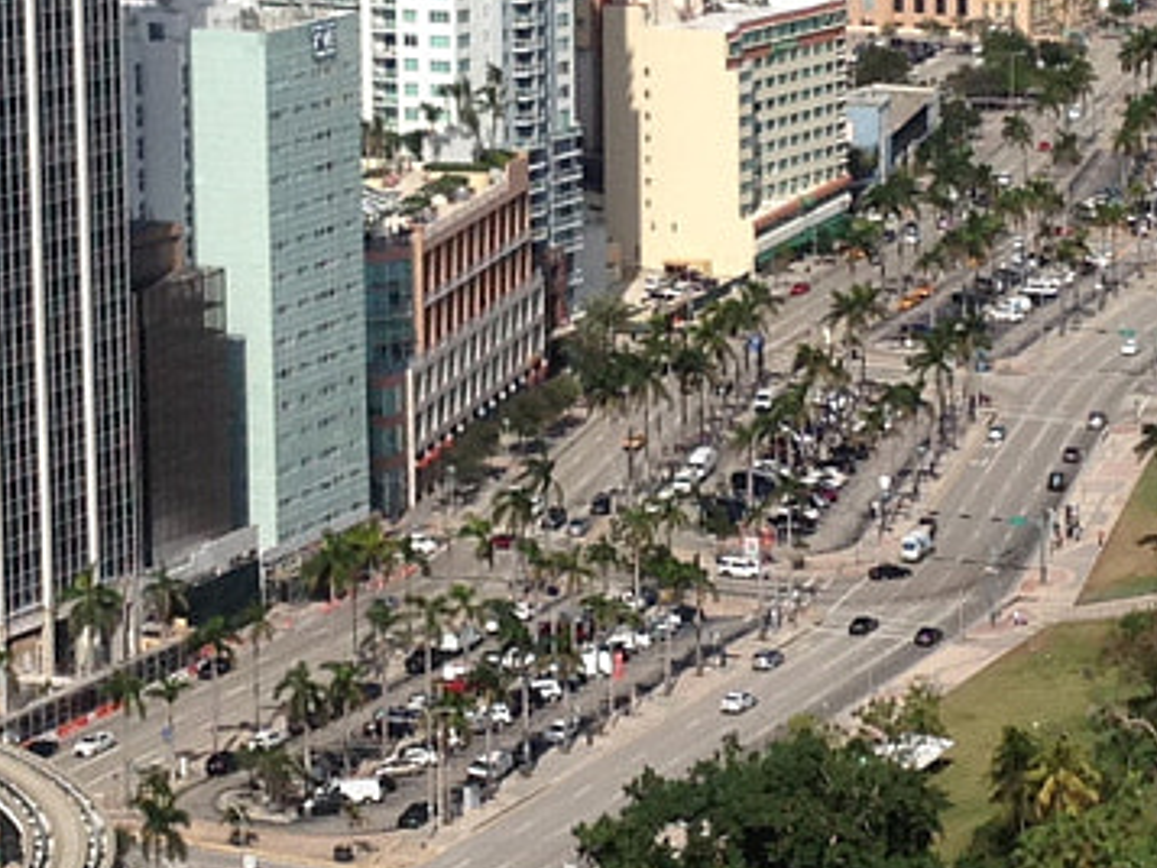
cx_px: 664
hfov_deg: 13.3
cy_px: 188
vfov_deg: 10.0
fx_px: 4948
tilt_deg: -11.6
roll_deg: -1.6
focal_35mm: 148
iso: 50
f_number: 2.4
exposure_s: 1/3195
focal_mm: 4.12
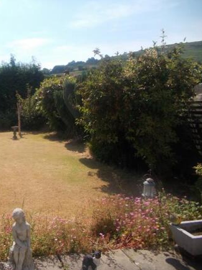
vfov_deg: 52.6
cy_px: 136
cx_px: 25
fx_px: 272
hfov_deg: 38.3
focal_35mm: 35
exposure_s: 1/160
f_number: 8
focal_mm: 4.6
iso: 80
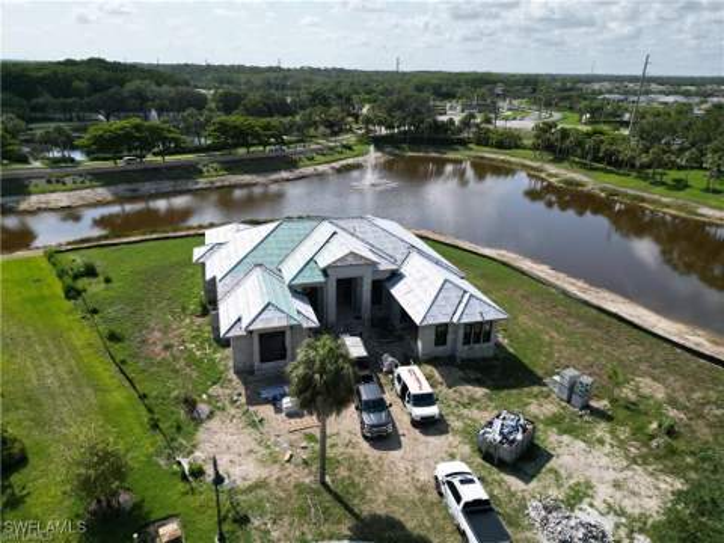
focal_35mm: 24
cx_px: 362
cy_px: 272
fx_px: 502
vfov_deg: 56.8
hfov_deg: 71.6
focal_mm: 6.72
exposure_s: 1/4000
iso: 160
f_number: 1.7
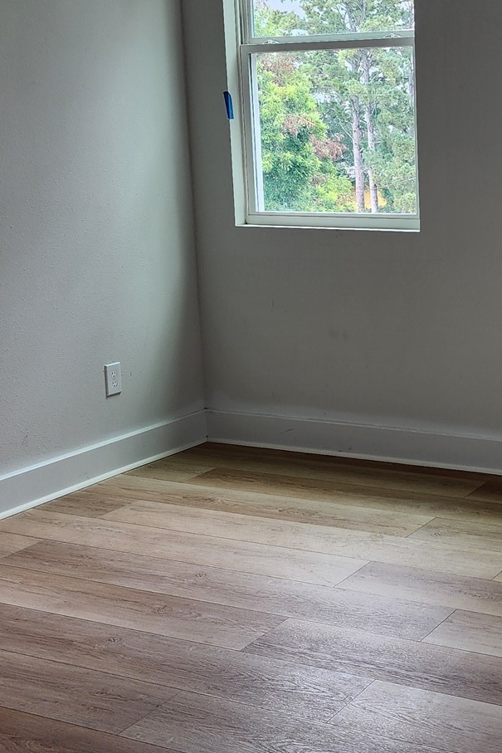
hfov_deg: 24.1
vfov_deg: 36.9
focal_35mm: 54
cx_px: 488
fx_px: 1129
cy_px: 358
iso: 64
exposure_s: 1/120
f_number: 1.8
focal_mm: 6.4
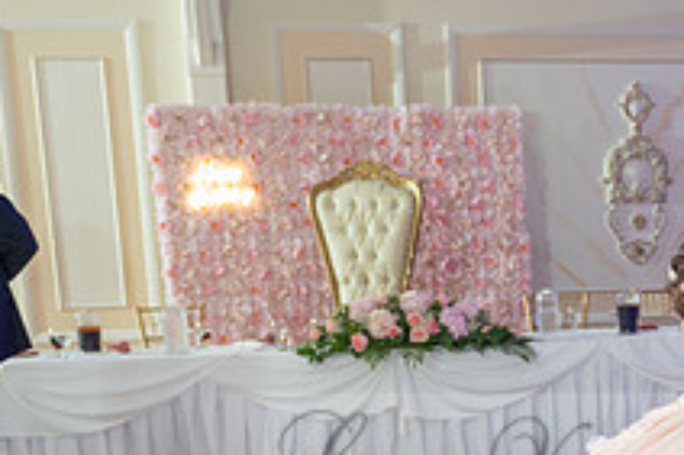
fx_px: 1443
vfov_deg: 17.0
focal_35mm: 76
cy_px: 563
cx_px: 643
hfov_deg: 25.6
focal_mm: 24
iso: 400
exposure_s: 1/100
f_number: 2.8
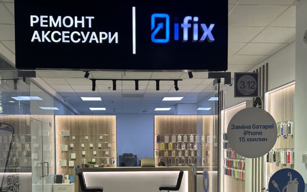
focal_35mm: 39
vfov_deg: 31.6
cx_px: 142
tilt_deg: -3.5
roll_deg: -0.1
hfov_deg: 50.4
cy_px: 161
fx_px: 326
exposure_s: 1/100
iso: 100
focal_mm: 6.86
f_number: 1.78
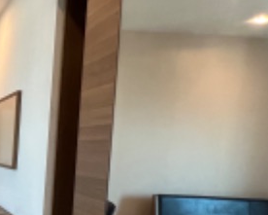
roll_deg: -1.4
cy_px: 161
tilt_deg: +1.4
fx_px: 365
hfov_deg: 30.3
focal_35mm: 46
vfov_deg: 32.2
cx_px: -94
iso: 250
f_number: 1.8
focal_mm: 1.57
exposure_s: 1/100
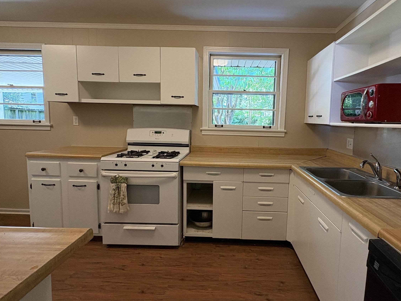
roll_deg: -1.6
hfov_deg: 84.2
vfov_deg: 68.6
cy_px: 140
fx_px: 220
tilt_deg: -4.0
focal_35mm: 19
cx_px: 227
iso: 250
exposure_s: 1/60
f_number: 2.2
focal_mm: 2.22
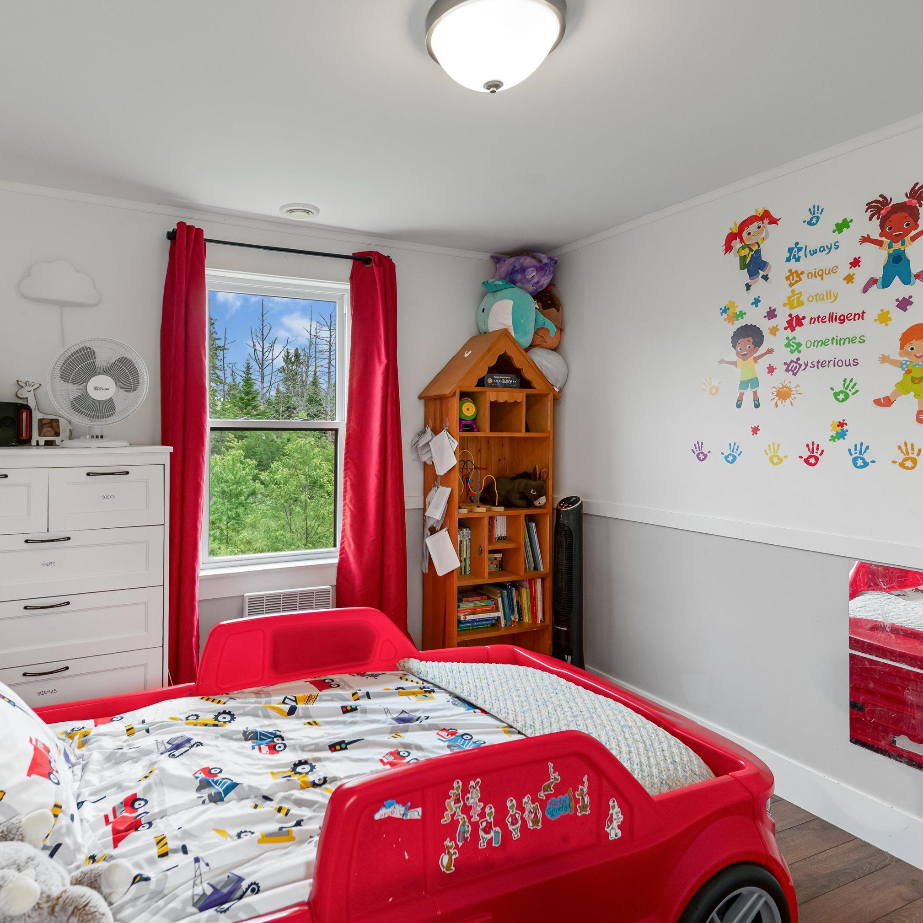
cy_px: 462
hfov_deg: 69.0
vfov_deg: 69.6
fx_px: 664
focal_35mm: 22
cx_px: 371
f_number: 5.6
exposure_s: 1/125
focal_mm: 17
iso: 320
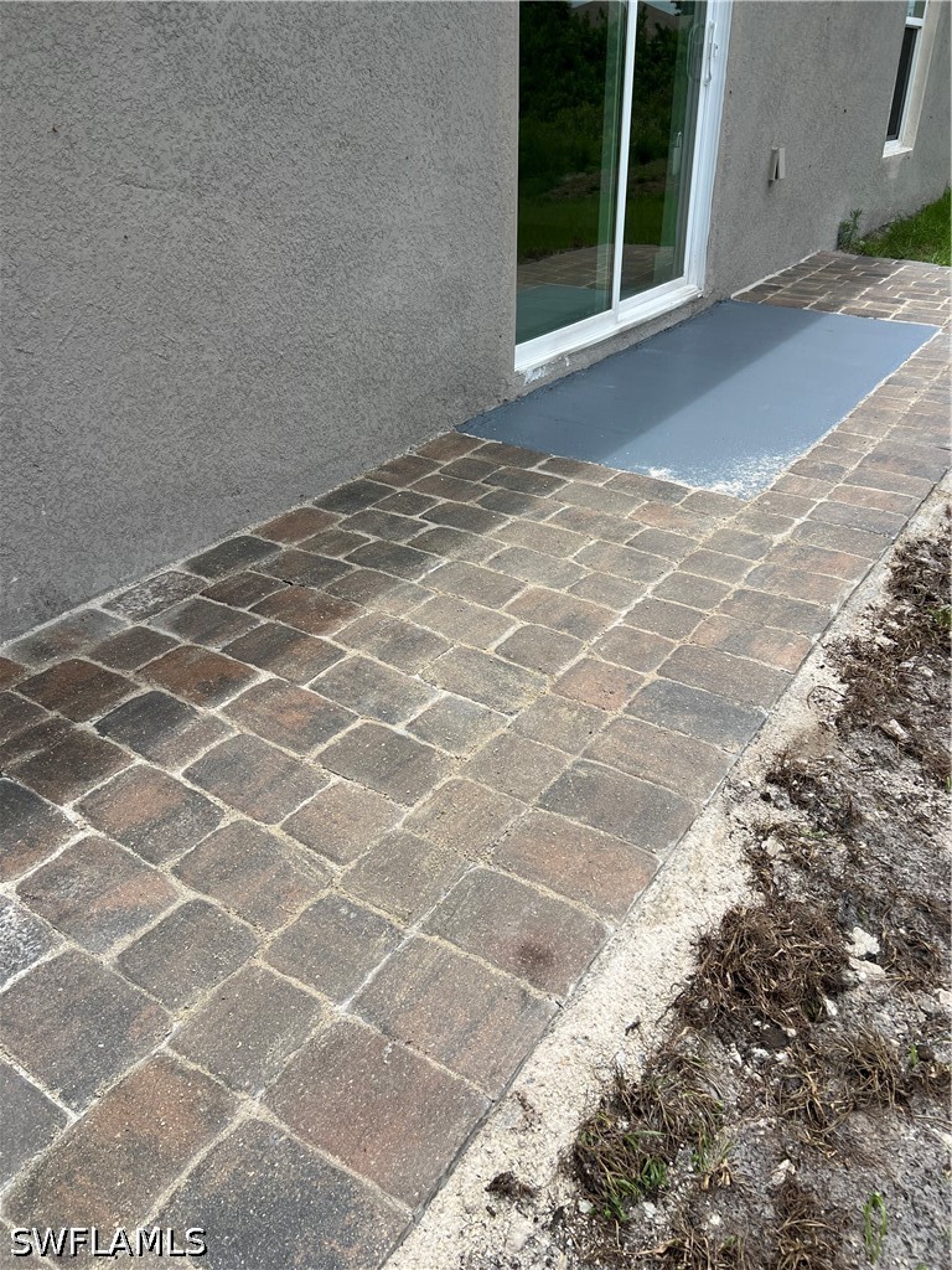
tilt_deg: -31.8
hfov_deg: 53.1
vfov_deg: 67.3
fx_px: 953
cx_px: 476
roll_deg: +2.4
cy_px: 635
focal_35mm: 26
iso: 50
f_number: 1.5
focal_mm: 5.7
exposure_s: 1/5882
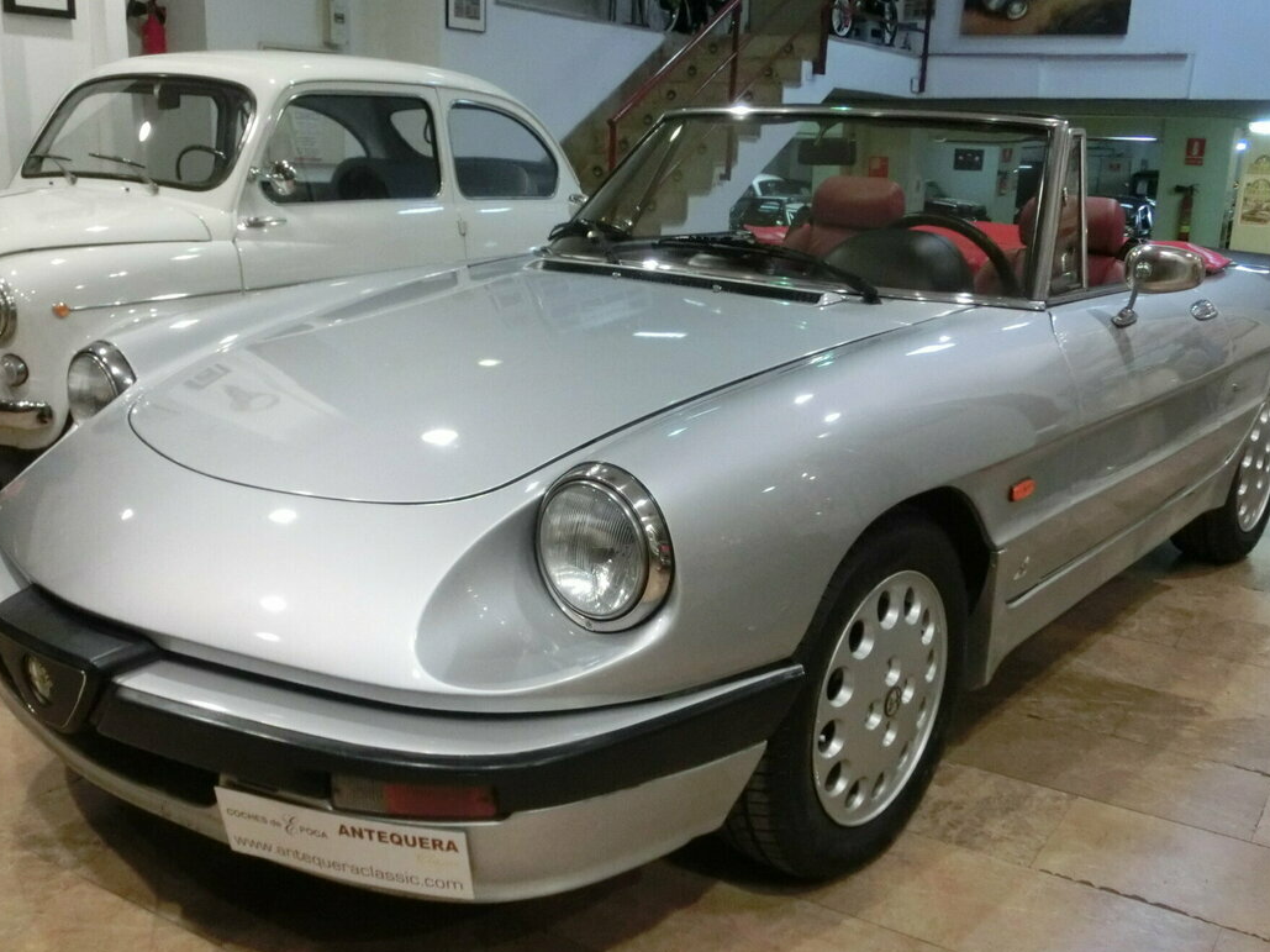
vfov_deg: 40.7
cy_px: 506
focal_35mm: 35
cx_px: 642
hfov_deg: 52.6
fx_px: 1284
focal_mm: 5.36
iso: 800
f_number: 3.5
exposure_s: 1/60
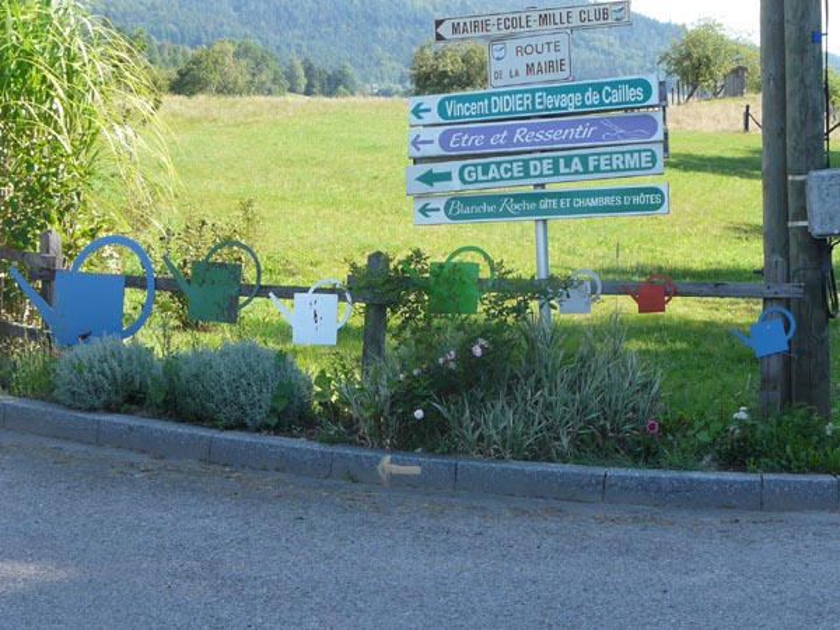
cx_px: 420
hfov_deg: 26.7
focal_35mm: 73
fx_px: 1771
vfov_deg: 20.2
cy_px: 315
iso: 100
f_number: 4
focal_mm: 7.5
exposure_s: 1/200
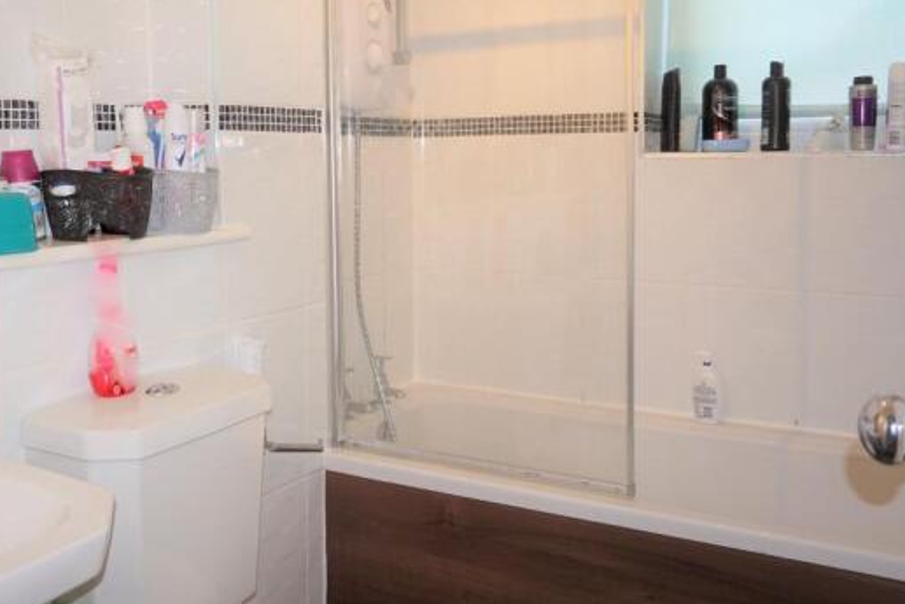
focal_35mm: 38
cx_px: 353
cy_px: 235
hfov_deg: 50.3
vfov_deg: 34.9
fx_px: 955
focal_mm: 20
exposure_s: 1/160
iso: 400
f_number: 4
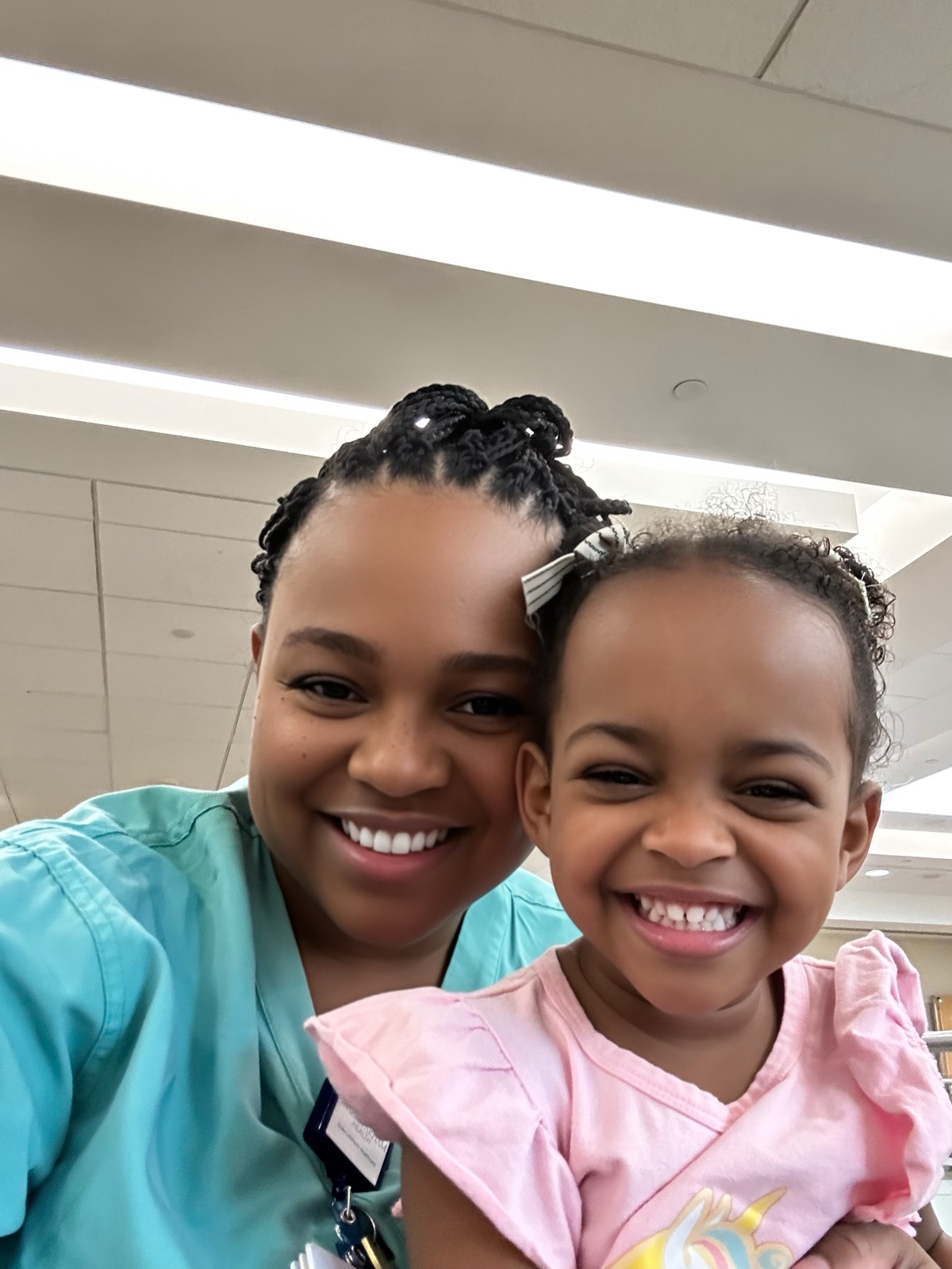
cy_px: 634
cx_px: 476
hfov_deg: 46.8
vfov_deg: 60.0
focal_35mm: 30
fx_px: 1100
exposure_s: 1/40
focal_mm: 2.69
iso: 320
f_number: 1.9
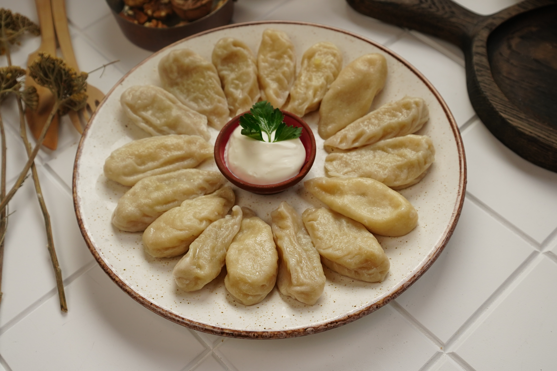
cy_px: 186
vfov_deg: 31.9
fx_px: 650
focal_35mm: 42
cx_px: 278
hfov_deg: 46.4
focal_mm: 28
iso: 500
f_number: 5.6
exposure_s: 1/320
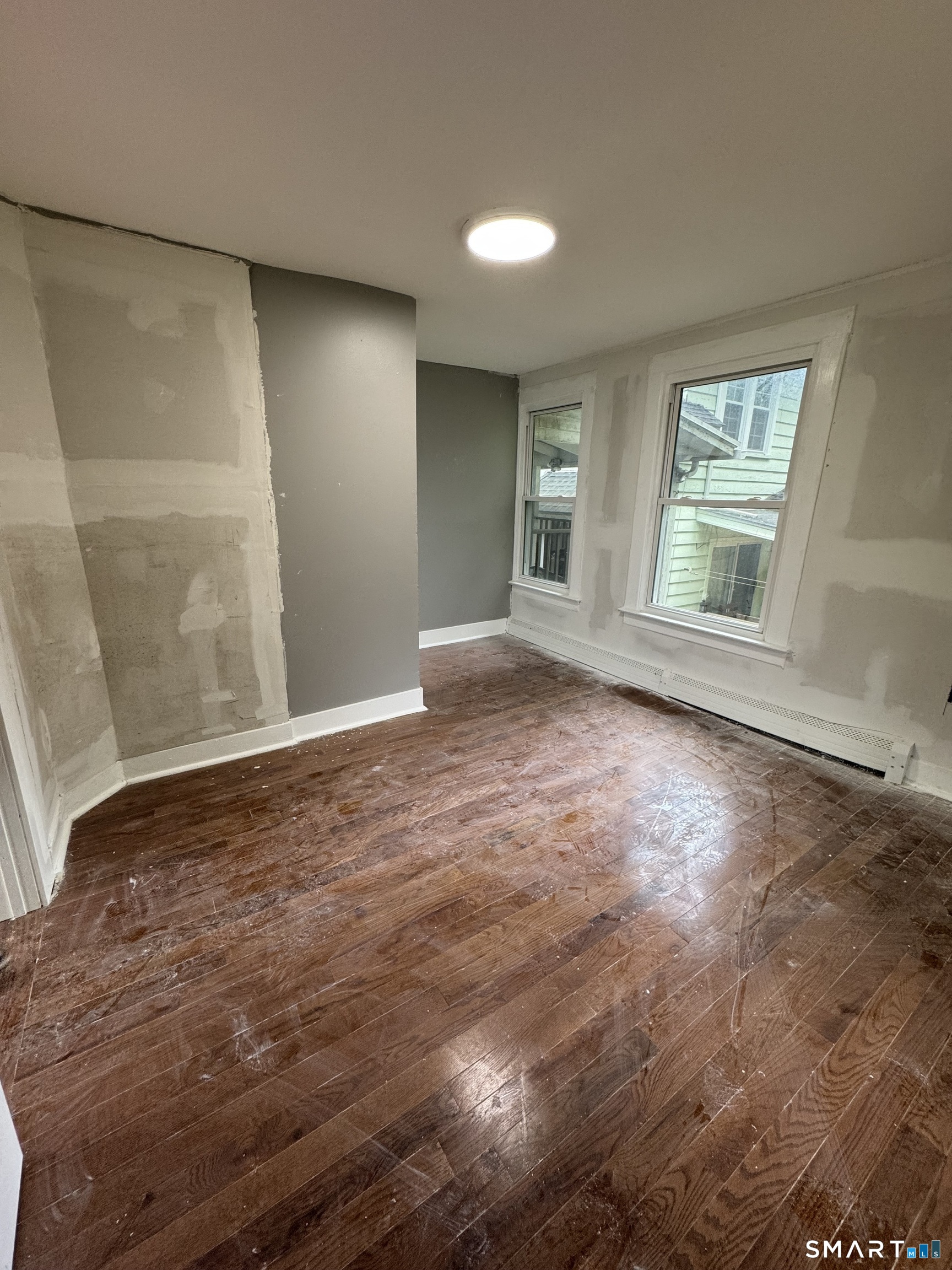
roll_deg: -0.6
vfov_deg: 102.1
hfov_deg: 85.7
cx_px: 476
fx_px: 513
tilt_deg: -15.9
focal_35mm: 14
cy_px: 635
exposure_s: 1/120
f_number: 2.2
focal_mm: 2.22
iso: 200
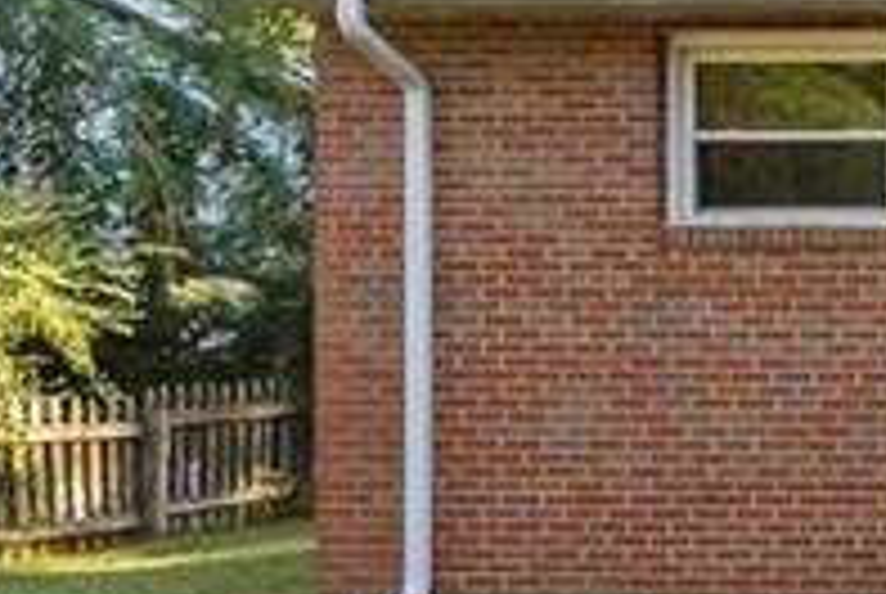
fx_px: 2046
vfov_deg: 16.5
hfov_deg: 18.3
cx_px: 1664
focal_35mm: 83
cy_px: 326
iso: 1000
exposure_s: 1/800
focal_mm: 16
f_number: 7.1
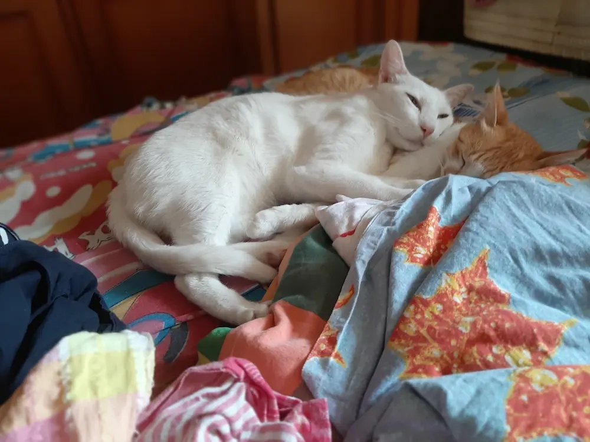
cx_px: 295
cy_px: 221
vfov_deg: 53.1
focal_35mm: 26
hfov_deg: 67.3
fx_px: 443
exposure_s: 1/24
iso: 50
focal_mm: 3.93
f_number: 1.7
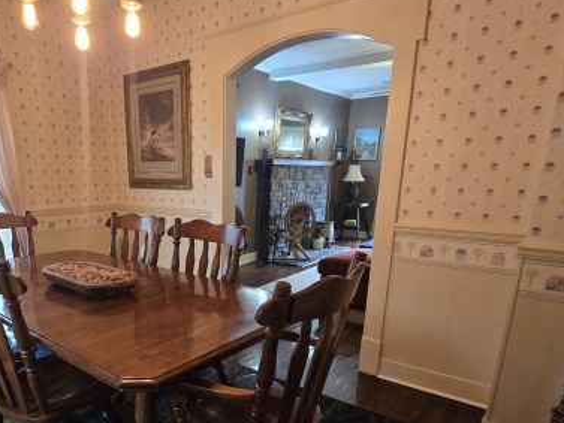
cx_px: 203
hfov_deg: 72.3
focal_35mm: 23
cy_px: 282
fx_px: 375
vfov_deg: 57.6
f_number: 2.2
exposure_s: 1/60
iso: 640
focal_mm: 2.2
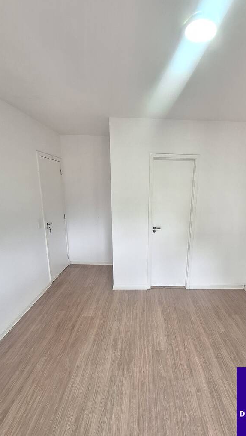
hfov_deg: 69.6
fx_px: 174
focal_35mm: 15
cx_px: 151
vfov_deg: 103.0
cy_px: 223
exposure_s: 1/40
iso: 160
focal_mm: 1.74
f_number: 2.2
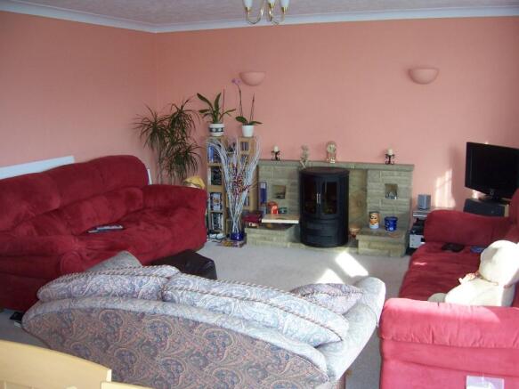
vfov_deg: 39.6
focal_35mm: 36
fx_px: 540
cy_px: 194
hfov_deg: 51.4
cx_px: 260
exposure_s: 1/60
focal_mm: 6
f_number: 3
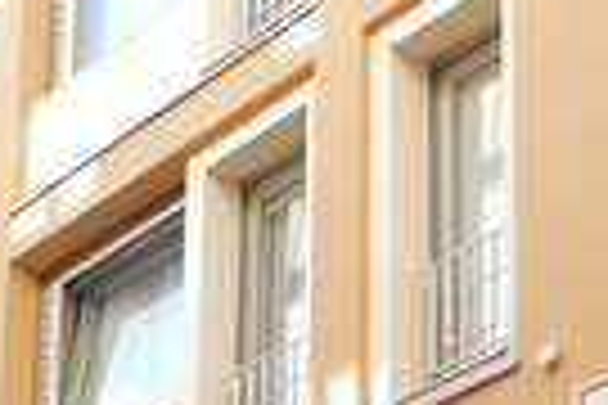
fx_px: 2499
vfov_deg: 8.9
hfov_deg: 13.9
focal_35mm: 148
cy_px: 695
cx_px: 365
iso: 125
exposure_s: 1/160
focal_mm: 9.12
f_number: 2.8
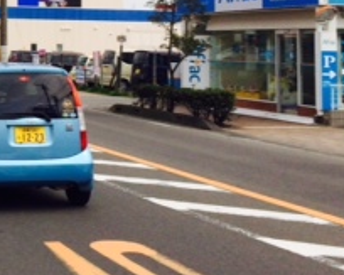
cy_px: -19
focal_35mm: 92
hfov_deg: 19.0
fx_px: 936
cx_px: -126
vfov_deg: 16.3
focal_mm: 4.12
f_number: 2.2
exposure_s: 1/2283
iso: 32
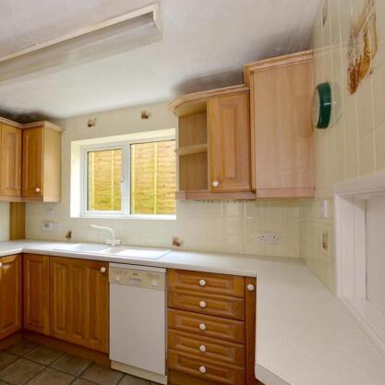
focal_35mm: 20
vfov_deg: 74.8
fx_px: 252
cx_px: 111
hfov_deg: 71.2
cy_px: 190
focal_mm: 10
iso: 200
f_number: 11
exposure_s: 1/4
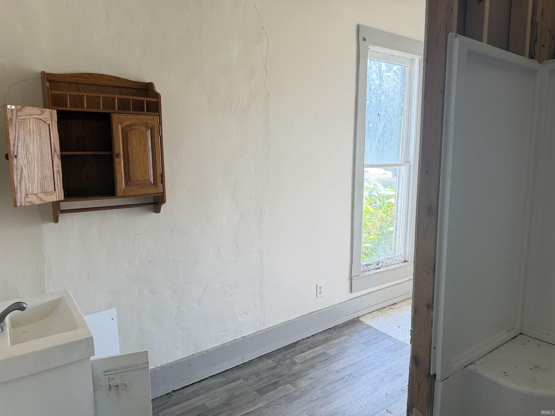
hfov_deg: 71.6
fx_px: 385
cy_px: 208
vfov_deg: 56.8
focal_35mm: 24
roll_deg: +0.1
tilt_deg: -7.9
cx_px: 278
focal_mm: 6.76
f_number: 1.78
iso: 160
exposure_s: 1/121
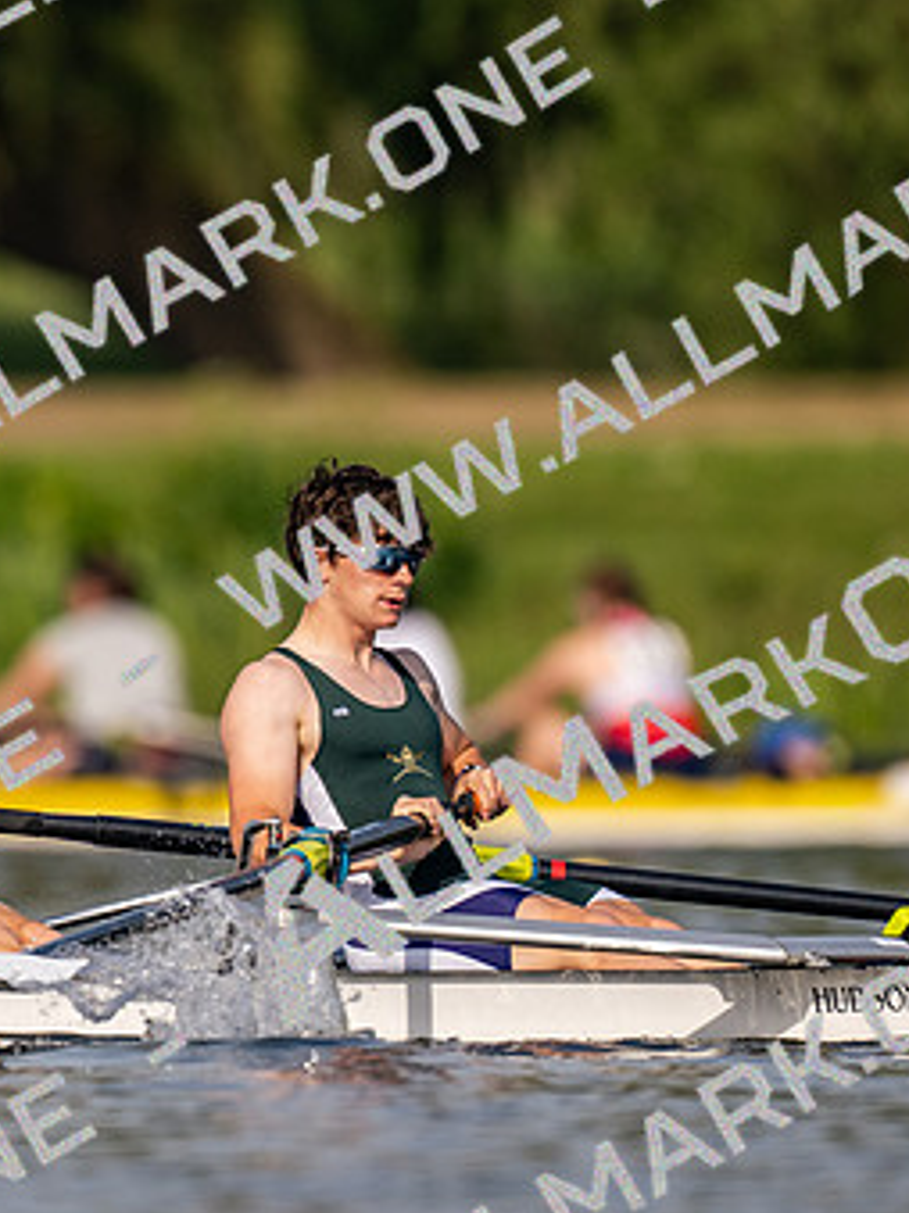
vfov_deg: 1.3
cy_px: 689
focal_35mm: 1481
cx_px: -43
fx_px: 51886
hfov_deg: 1.0
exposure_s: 1/2500
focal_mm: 600
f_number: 4
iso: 220
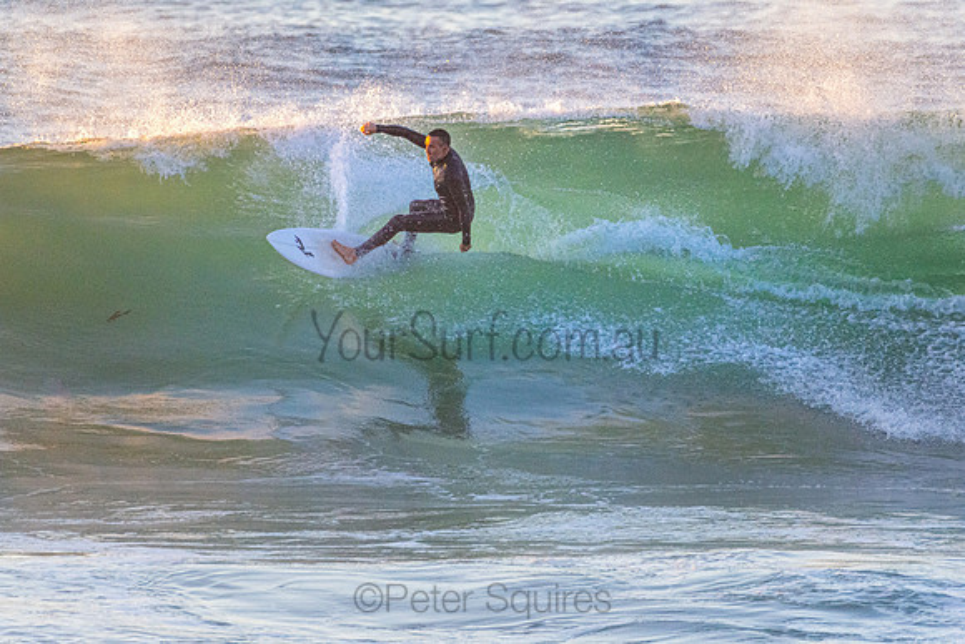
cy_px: 322
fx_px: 20108
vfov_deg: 1.8
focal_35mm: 750
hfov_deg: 2.7
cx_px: 482
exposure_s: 1/1600
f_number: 5.6
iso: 2000
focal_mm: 500
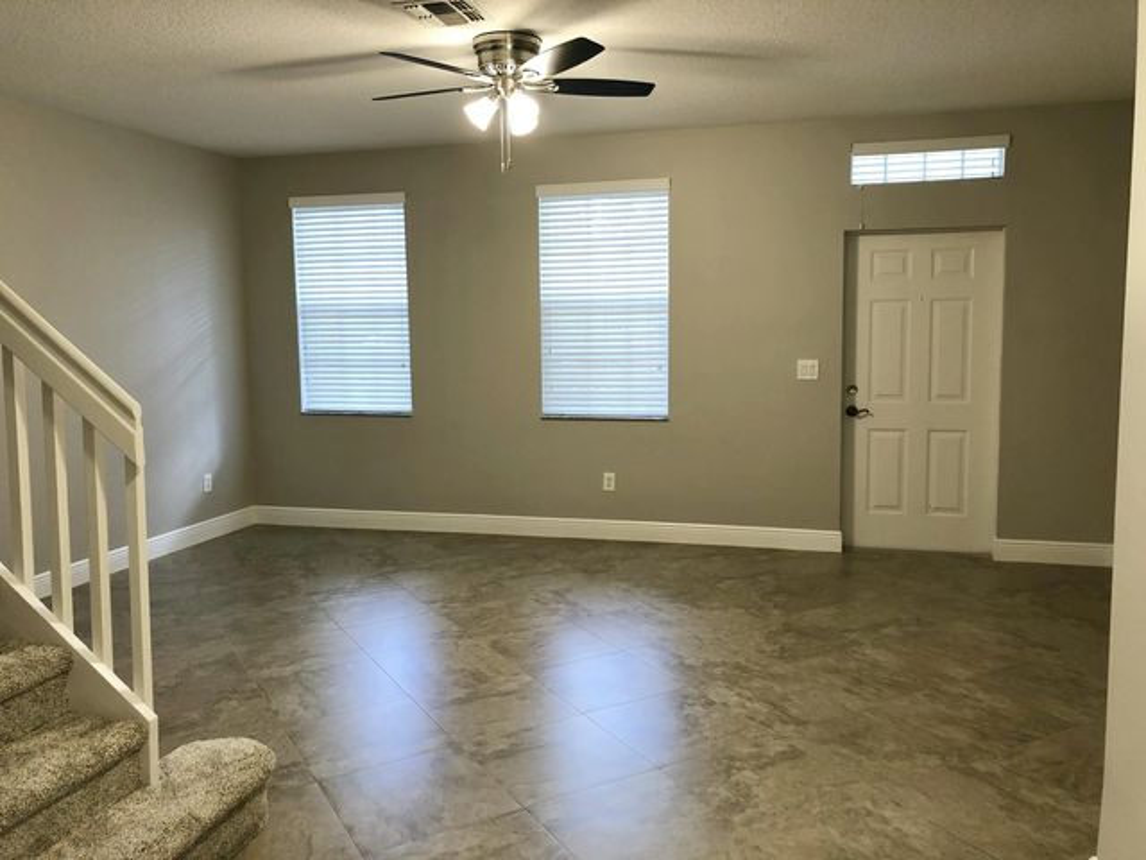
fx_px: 927
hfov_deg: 63.4
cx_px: 573
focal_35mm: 28
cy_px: 430
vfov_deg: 49.7
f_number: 1.8
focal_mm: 4
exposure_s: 1/24
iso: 40
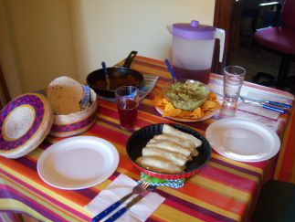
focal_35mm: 39
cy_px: 112
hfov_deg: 47.8
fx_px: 333
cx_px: 145
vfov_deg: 36.9
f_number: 2.8
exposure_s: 1/10
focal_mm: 7.5
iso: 160
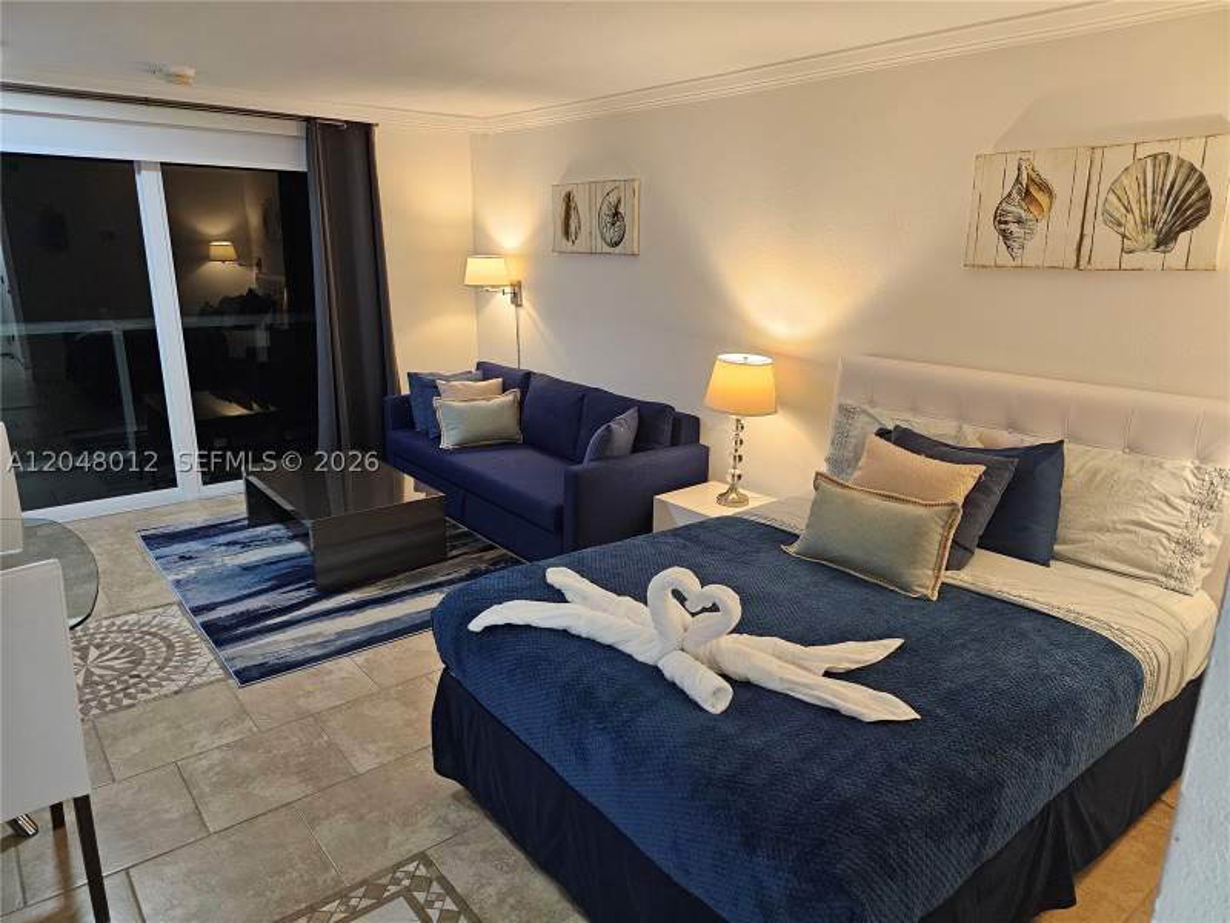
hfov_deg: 73.9
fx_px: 817
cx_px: 615
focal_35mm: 23
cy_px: 462
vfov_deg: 58.9
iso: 640
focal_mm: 6.3
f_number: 1.7
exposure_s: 1/120
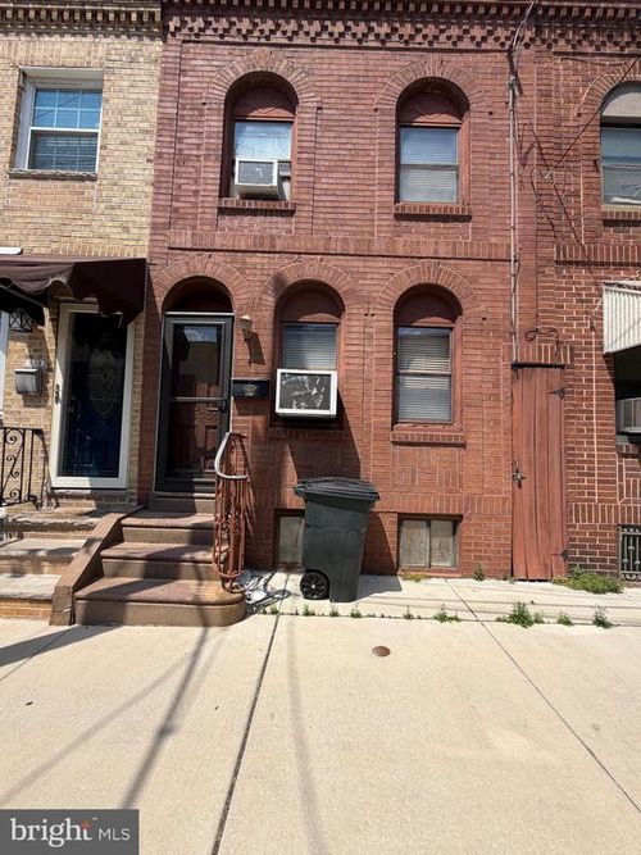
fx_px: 346
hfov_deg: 85.7
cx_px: 320
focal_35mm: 14
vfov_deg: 102.1
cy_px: 428
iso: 20
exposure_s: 1/779
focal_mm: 2.22
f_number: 2.2
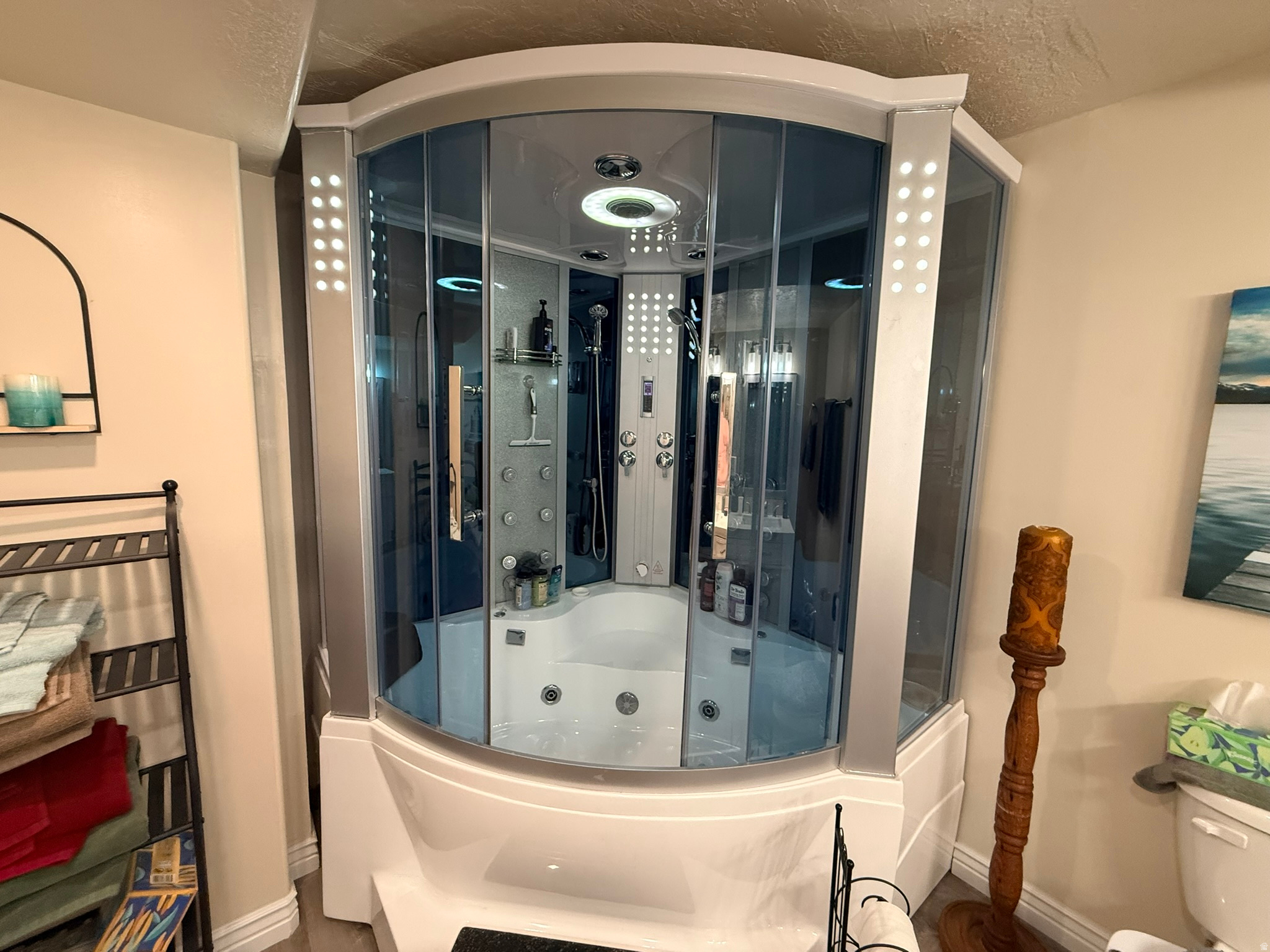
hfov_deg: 102.1
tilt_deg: -7.2
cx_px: 635
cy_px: 476
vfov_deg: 85.7
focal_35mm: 14
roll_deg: -1.1
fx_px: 514
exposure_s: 1/120
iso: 500
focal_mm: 2.22
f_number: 2.2
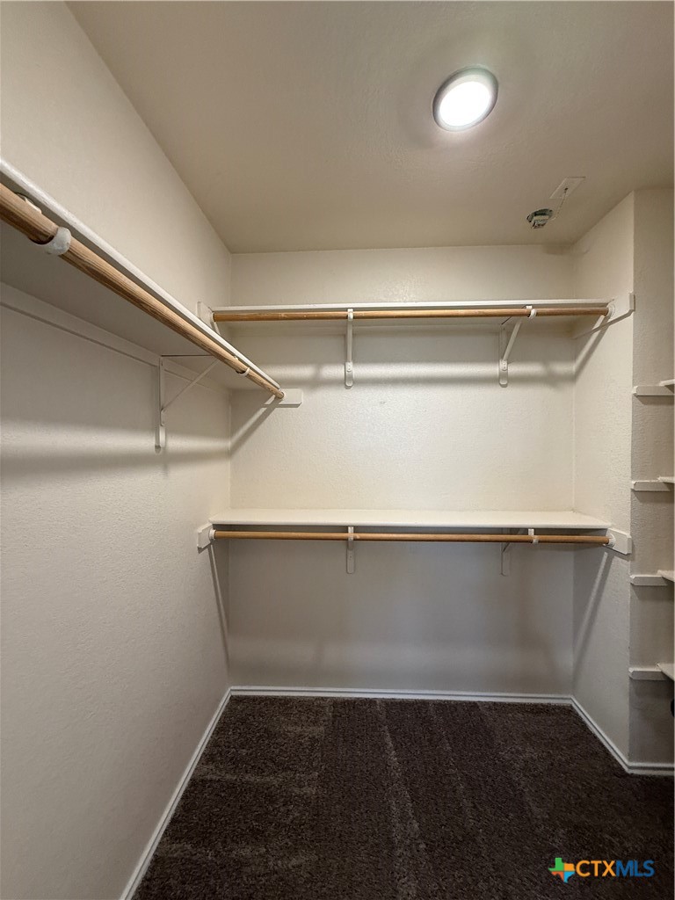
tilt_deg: +0.0
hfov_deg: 85.7
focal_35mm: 14
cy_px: 450
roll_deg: -0.5
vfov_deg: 102.1
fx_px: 364
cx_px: 338
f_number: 2.2
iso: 200
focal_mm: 2.22
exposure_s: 1/60
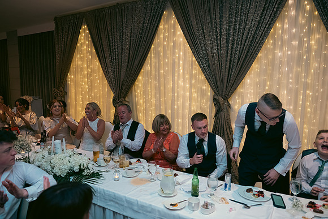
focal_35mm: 27
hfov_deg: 67.4
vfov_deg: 48.0
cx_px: 164
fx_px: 246
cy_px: 110
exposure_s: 1/160
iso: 800
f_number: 3.5
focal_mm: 27
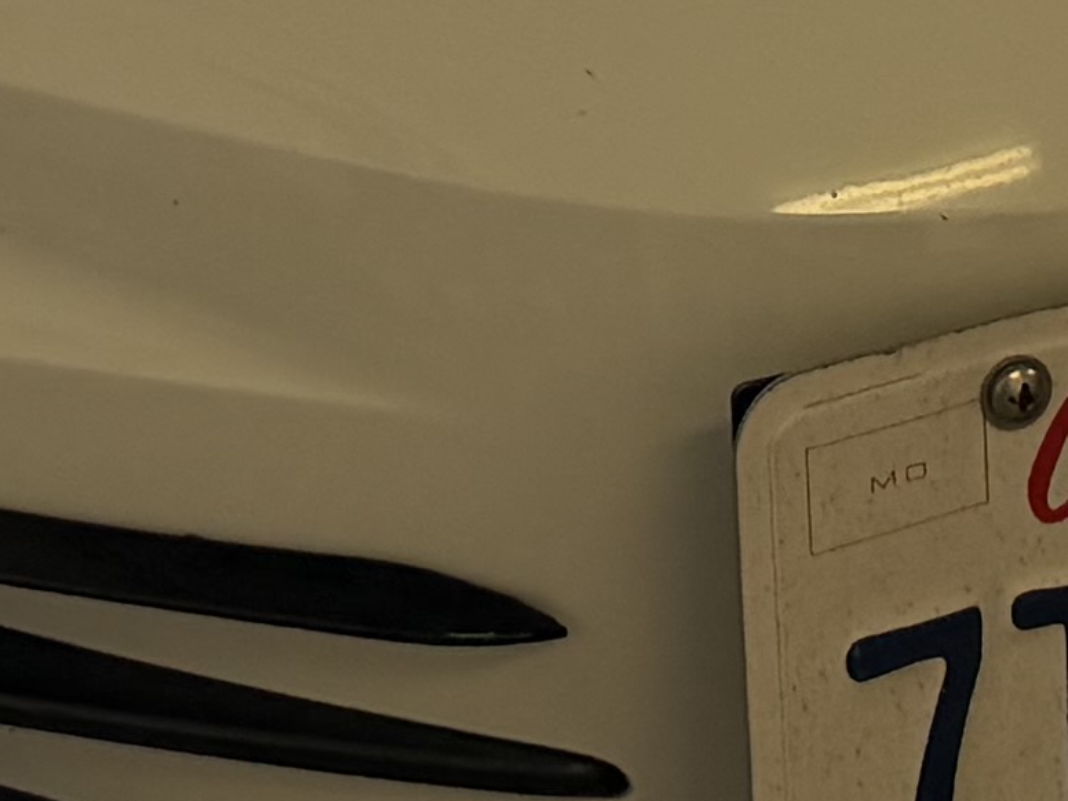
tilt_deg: -18.2
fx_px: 5460
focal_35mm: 177
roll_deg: -1.2
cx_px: 660
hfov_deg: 11.2
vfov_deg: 7.9
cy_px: -913
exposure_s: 1/310
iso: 100
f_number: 1.78
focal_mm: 6.76
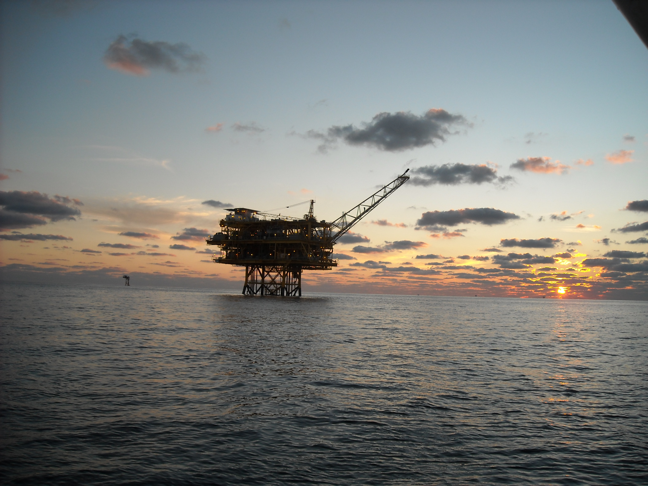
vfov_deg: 40.7
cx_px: 324
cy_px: 243
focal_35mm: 35
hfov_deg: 52.6
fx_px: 655
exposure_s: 1/323
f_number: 2.8
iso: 64
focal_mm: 5.7
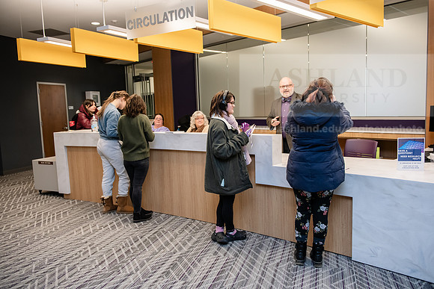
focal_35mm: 29
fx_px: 350
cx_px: 217
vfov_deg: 45.0
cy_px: 144
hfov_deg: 63.6
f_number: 3.5
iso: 1000
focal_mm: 29
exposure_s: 1/200
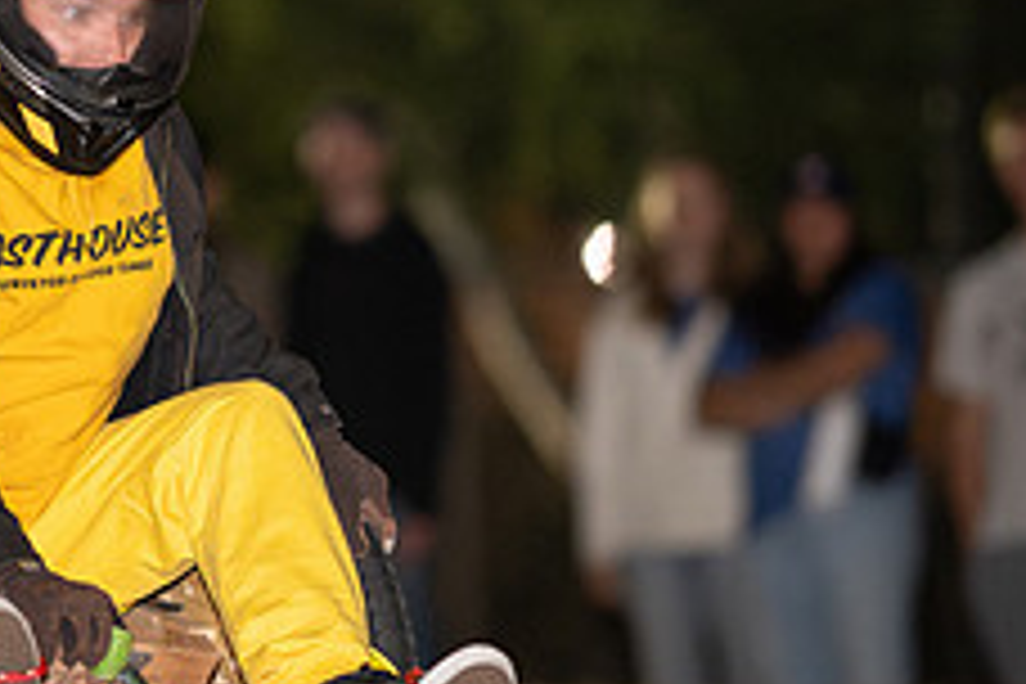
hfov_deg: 6.8
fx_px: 8692
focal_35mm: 305
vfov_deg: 4.5
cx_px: 331
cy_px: 360
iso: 2500
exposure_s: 1/640
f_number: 1.4
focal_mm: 105
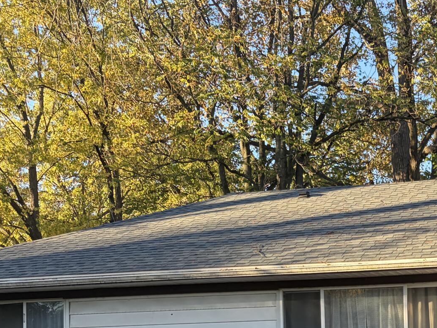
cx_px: 430
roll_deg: +2.1
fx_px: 947
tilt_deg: +2.9
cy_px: 341
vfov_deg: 19.0
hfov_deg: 24.8
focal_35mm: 75
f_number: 1.6
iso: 50
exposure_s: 1/535
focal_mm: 5.96
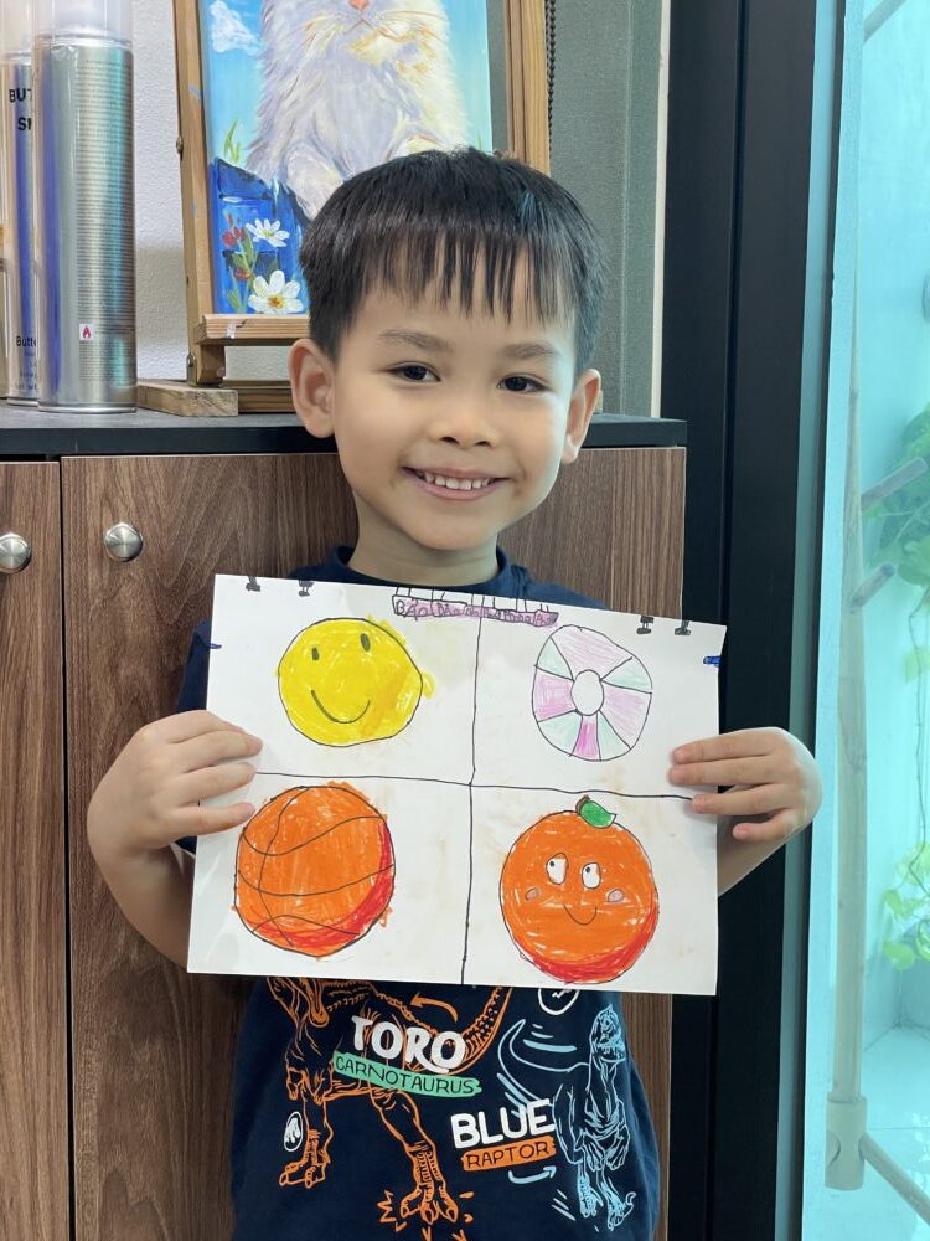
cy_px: 620
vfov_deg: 36.8
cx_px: 465
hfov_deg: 28.0
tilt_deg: -8.0
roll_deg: -1.2
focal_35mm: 52
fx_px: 1863
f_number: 2
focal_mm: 6
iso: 125
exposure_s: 1/100
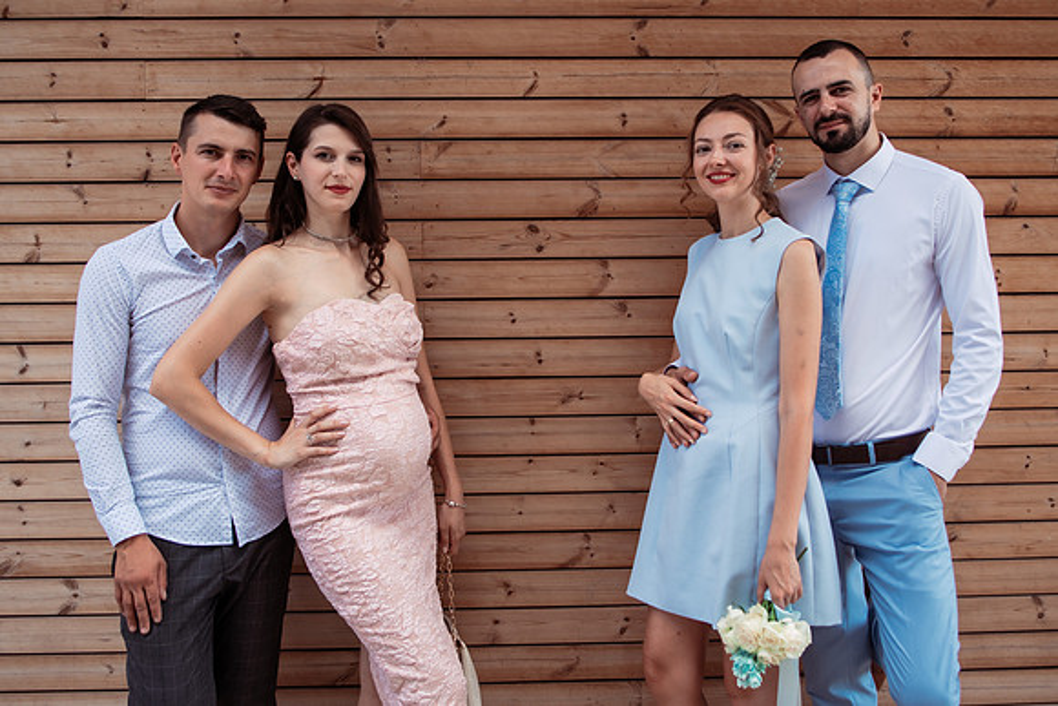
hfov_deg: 50.3
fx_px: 1126
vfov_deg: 34.8
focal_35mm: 38
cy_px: 332
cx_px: 544
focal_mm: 35
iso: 160
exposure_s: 1/400
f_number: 3.2
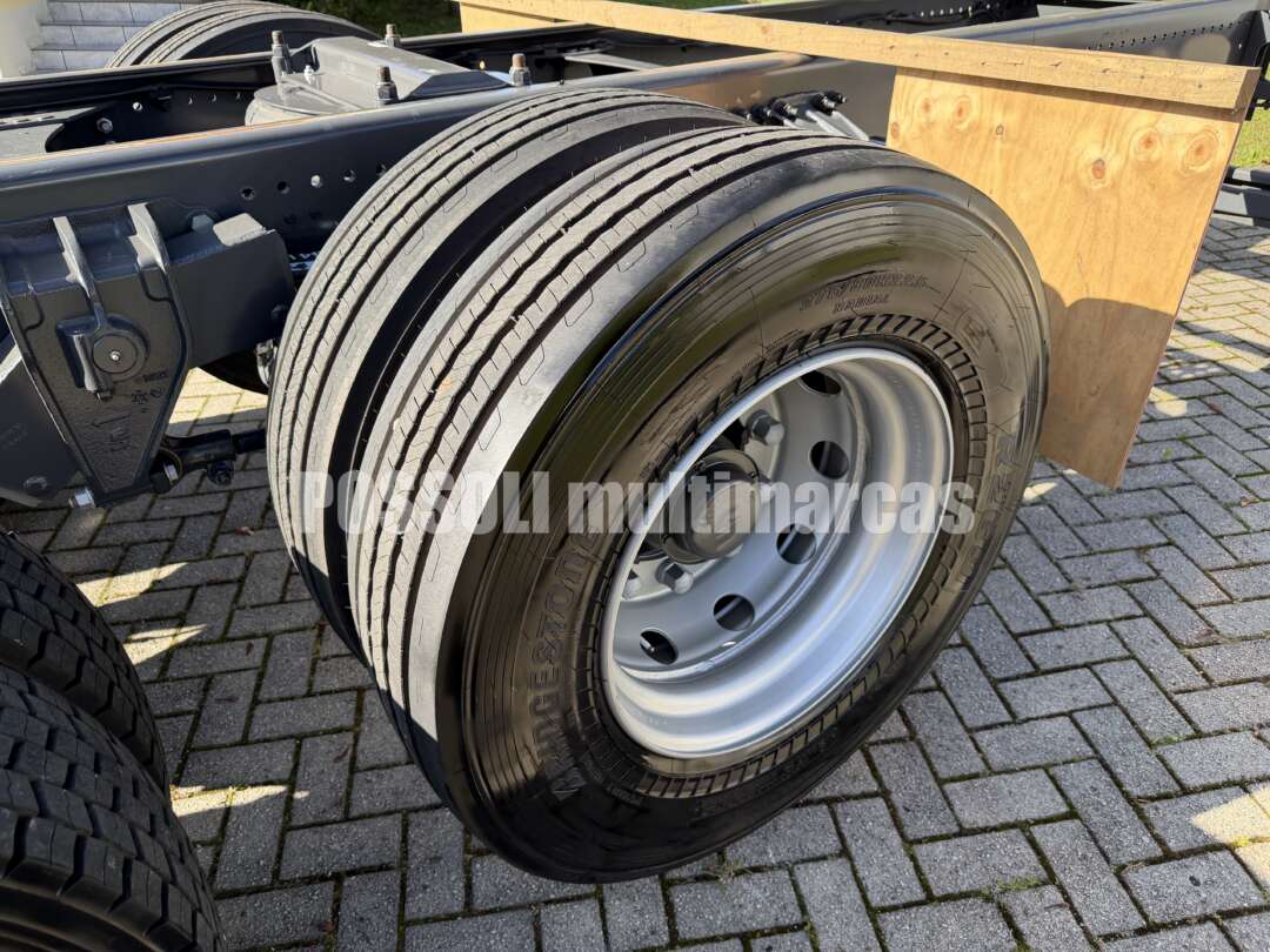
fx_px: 881
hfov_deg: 71.6
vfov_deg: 56.8
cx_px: 635
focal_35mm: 24
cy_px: 476
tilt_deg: -32.1
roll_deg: -1.6
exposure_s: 1/868
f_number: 1.78
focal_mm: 6.76
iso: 100
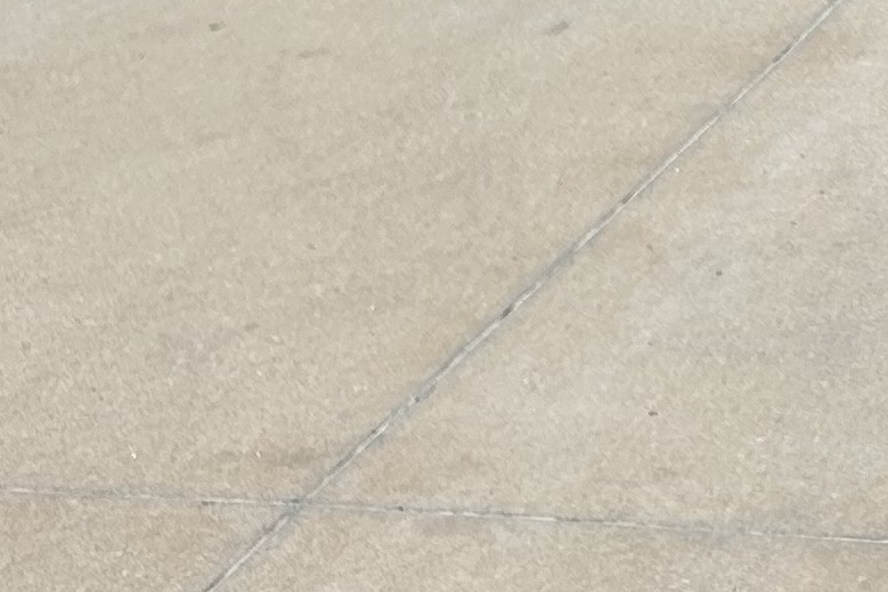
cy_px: -930
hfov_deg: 13.6
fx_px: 3452
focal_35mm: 140
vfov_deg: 8.7
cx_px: 1406
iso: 50
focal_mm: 5.7
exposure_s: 1/3257
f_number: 1.5
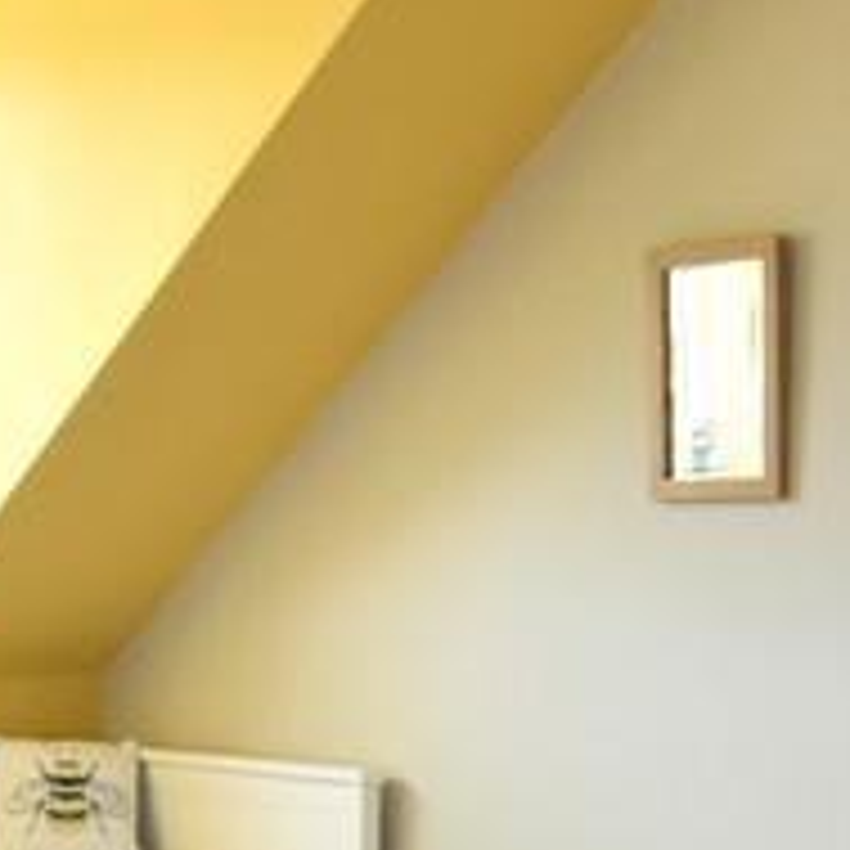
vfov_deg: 20.2
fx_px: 2306
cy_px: 875
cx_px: 369
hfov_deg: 20.9
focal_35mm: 83
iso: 800
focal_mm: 12
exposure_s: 1/200
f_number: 4
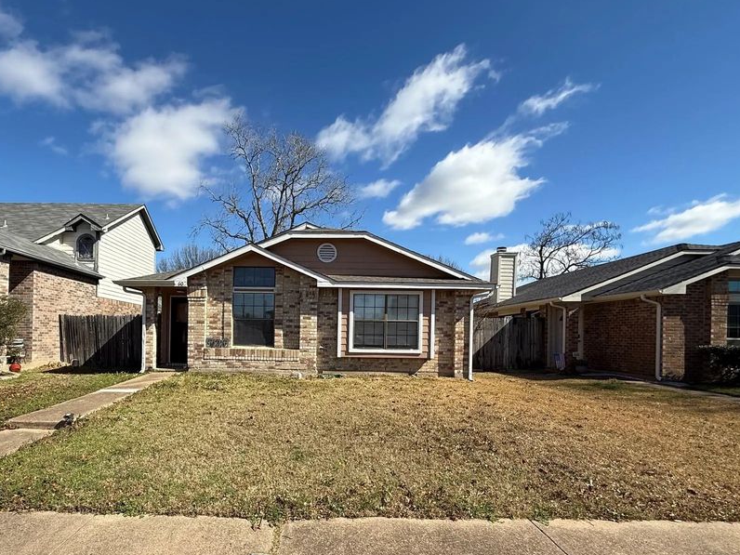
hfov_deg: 86.9
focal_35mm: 18
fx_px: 385
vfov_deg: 70.8
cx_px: 305
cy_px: 337
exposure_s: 1/2237
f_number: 2.2
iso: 50
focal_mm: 2.22
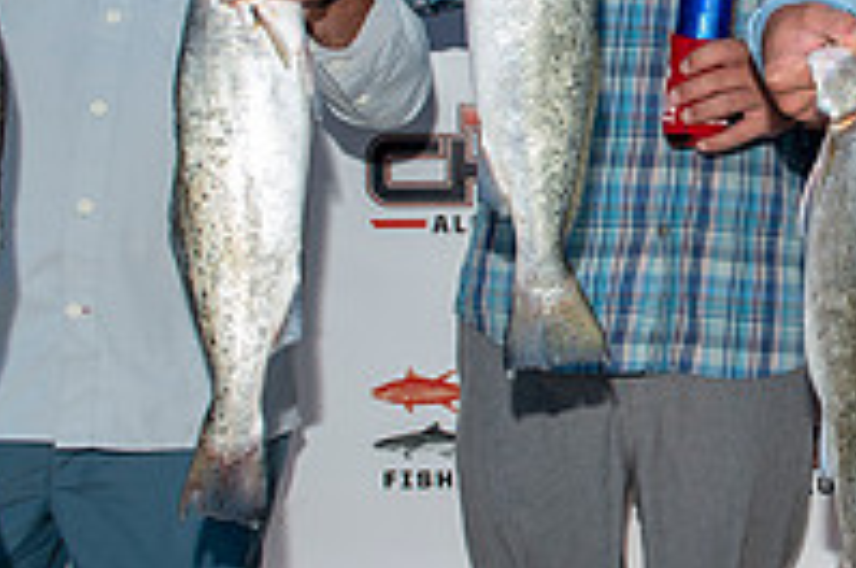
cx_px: 916
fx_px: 1662
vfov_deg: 19.2
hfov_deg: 26.8
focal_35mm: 70
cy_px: 129
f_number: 7.1
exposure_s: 1/125
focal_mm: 24
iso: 50
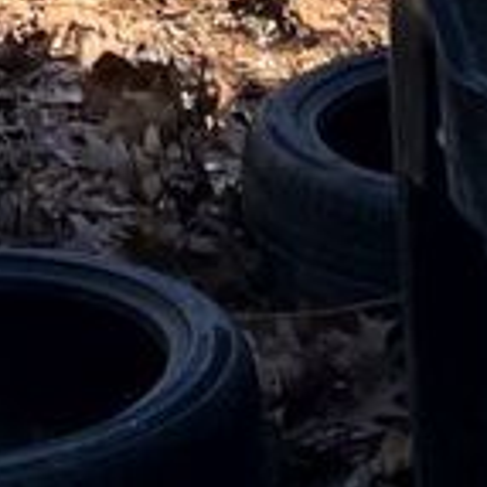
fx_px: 3693
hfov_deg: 7.2
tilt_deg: -6.3
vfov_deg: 7.4
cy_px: -283
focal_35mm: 232
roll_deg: +3.3
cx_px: -572
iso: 50
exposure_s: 1/1431
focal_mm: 5.7
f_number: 1.5
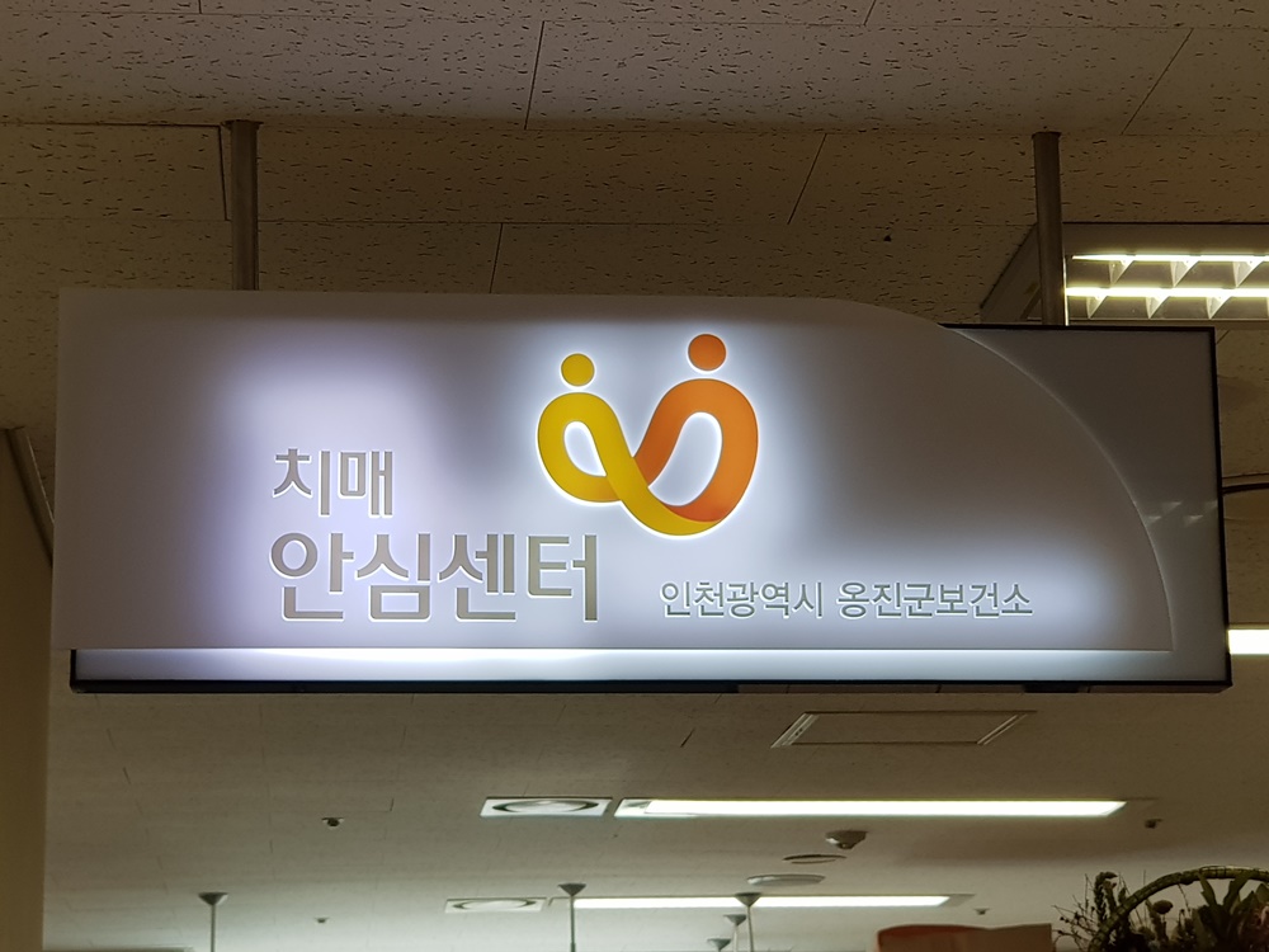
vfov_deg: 28.0
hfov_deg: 36.8
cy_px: 476
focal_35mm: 52
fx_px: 1906
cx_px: 634
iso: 25
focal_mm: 6
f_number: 2.4
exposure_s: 1/30
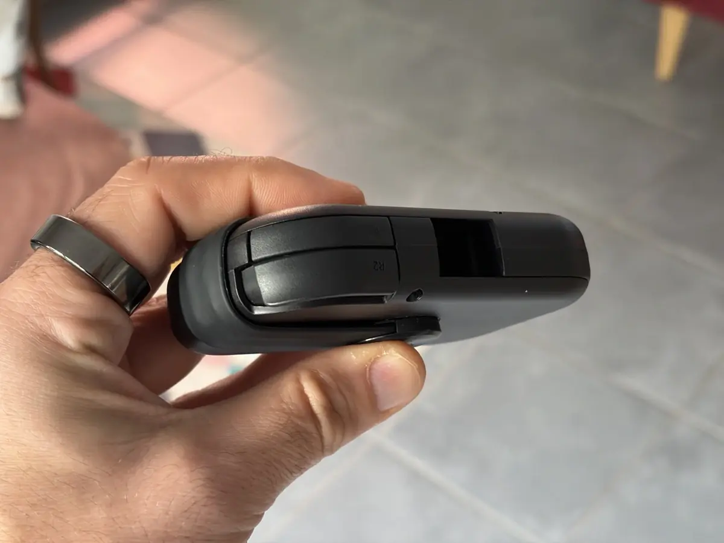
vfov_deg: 28.0
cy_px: 272
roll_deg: +5.7
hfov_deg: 36.8
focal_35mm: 52
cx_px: 362
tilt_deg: -41.7
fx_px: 1088
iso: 160
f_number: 1.6
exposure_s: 1/40
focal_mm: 5.96
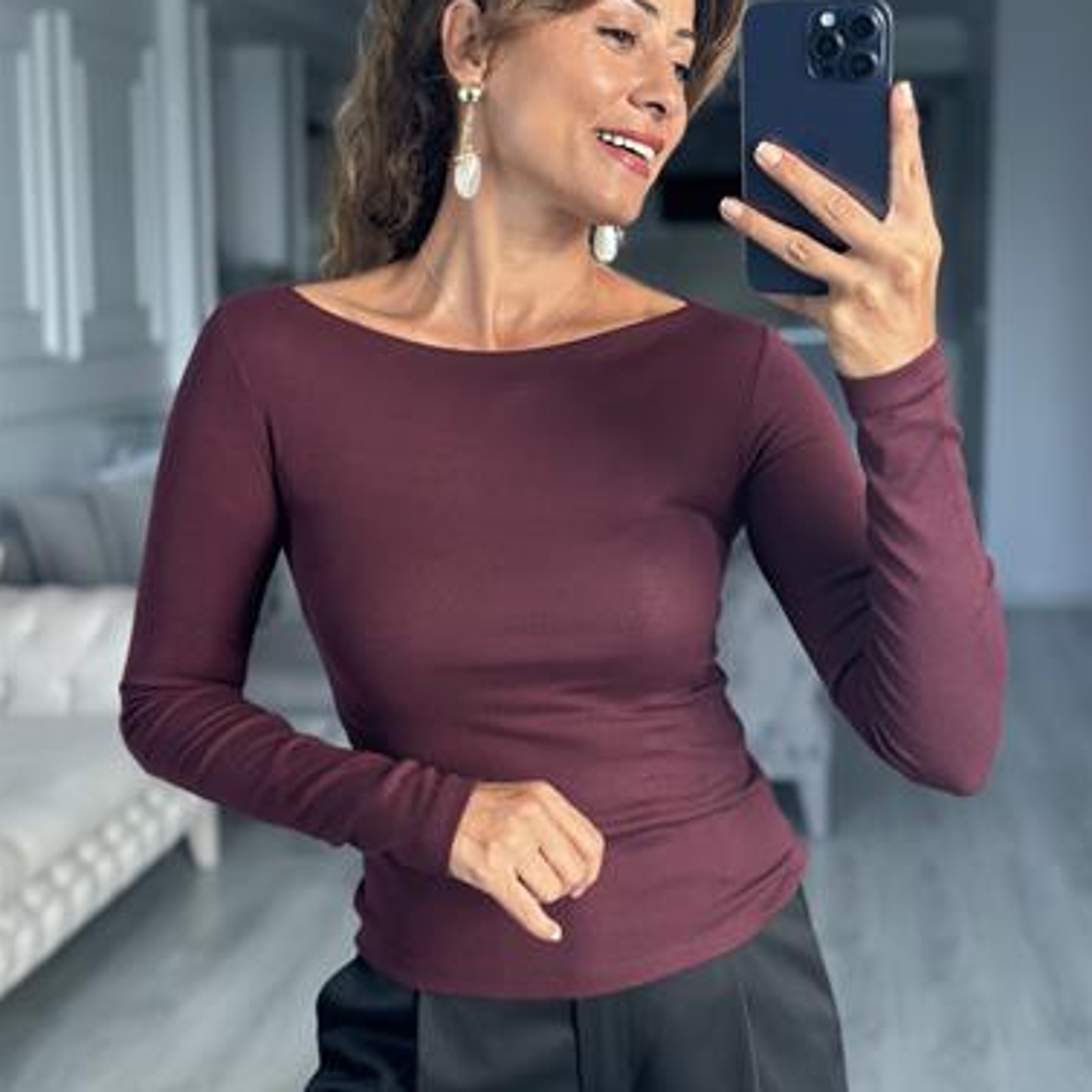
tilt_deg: -16.7
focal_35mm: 57
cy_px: 487
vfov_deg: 30.0
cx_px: 545
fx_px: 2034
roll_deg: +1.1
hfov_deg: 30.0
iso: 100
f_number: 1.78
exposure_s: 1/145
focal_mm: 6.86
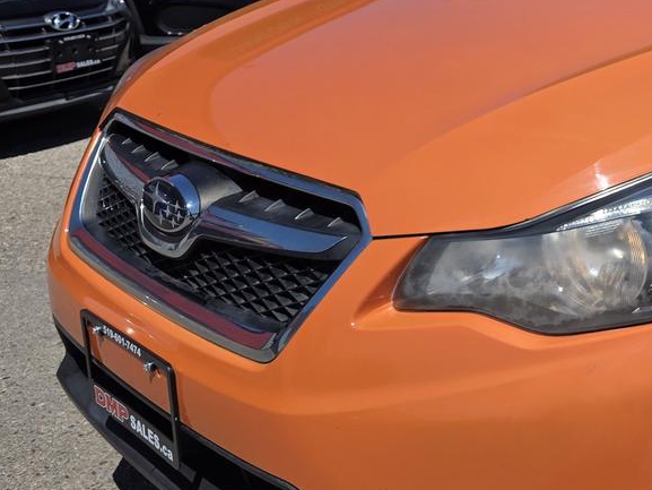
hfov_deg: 33.3
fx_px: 961
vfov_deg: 28.4
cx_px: 695
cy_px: 178
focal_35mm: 51
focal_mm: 6.3
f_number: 1.7
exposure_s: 1/7944
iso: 64
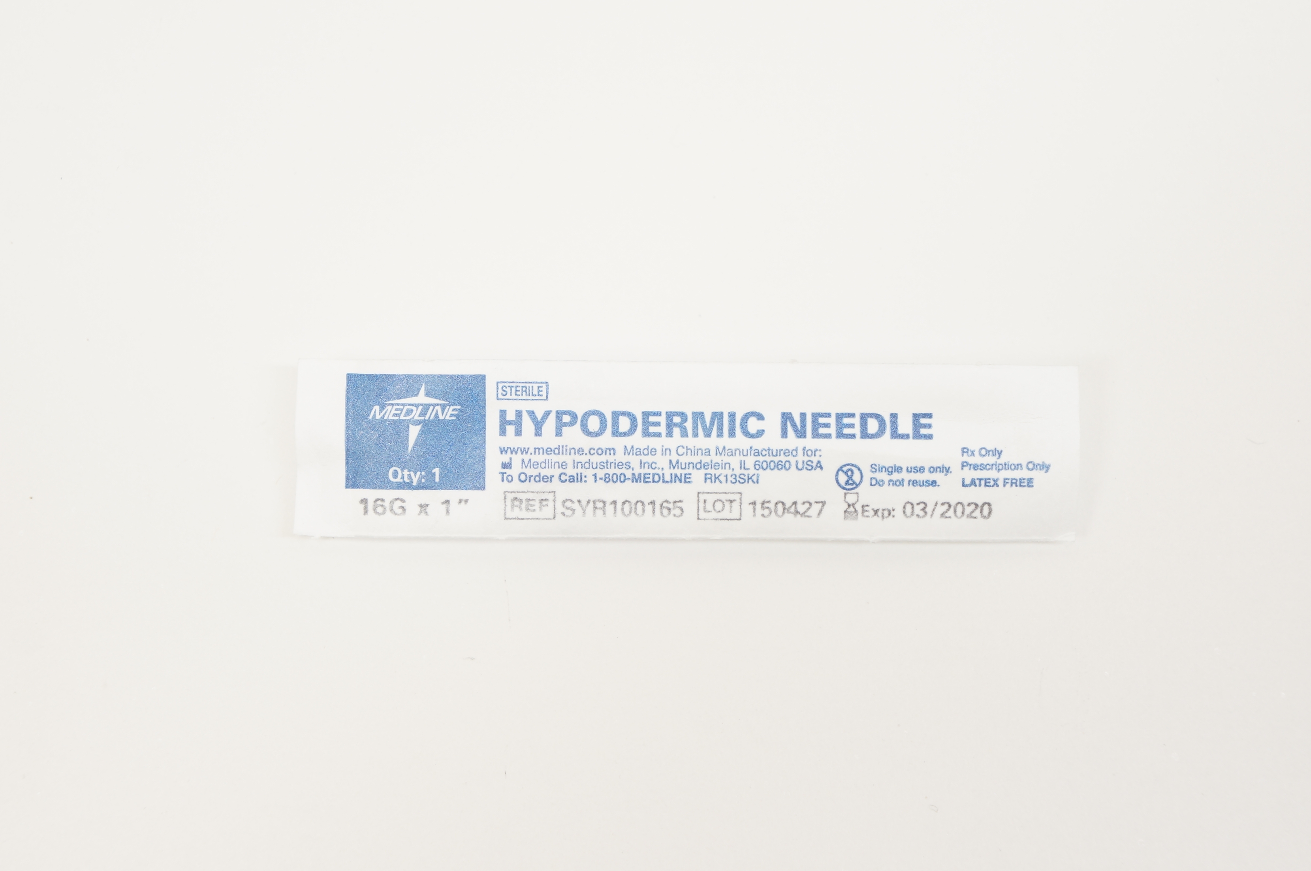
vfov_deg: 20.1
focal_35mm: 68
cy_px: 436
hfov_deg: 29.9
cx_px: 656
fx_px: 2455
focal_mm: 45
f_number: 6.3
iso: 400
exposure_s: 1/50
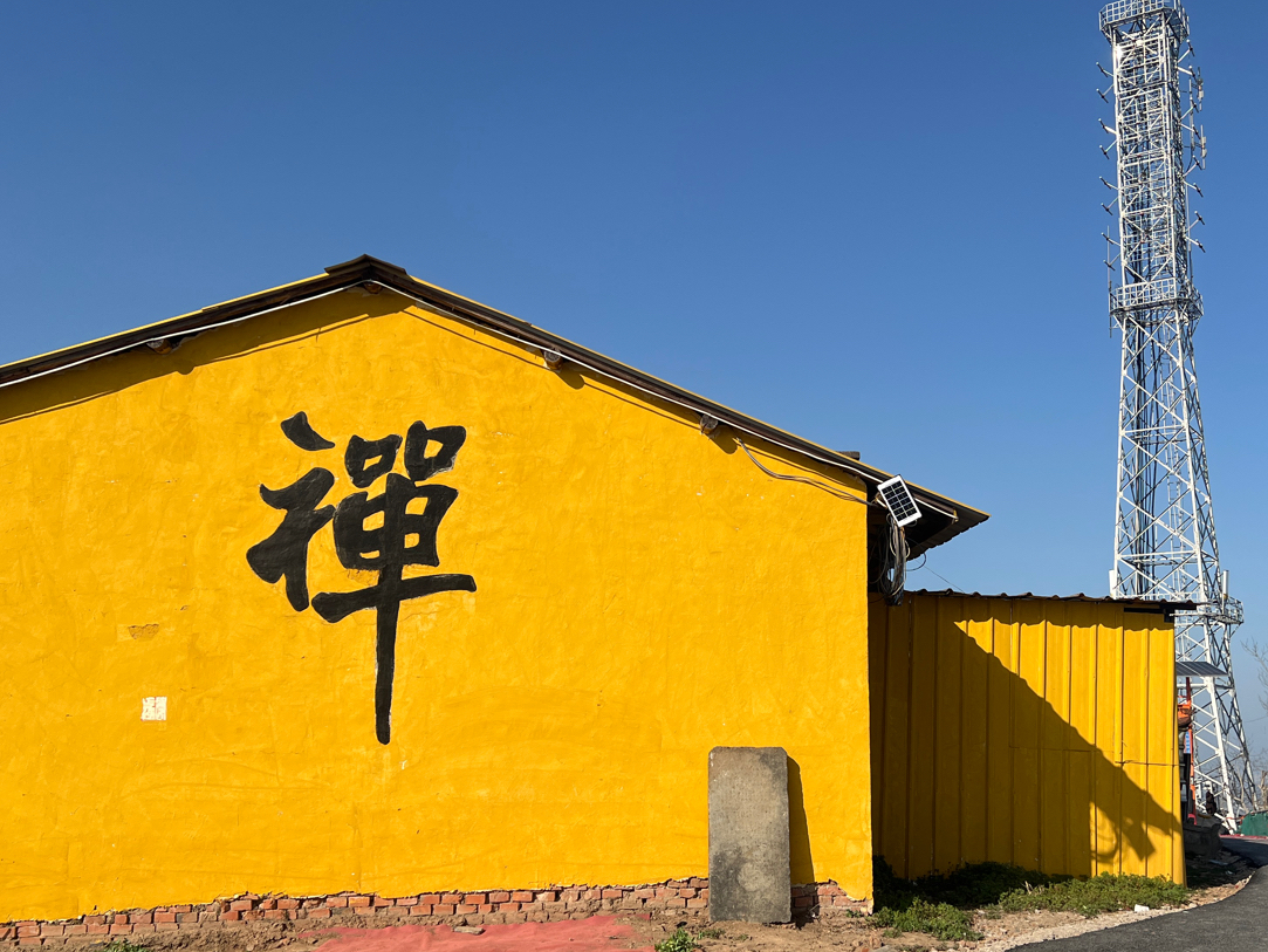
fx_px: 1319
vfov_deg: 39.6
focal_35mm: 36
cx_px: 746
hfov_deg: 51.1
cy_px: 528
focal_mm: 5.7
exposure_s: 1/6579
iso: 50
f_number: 1.5
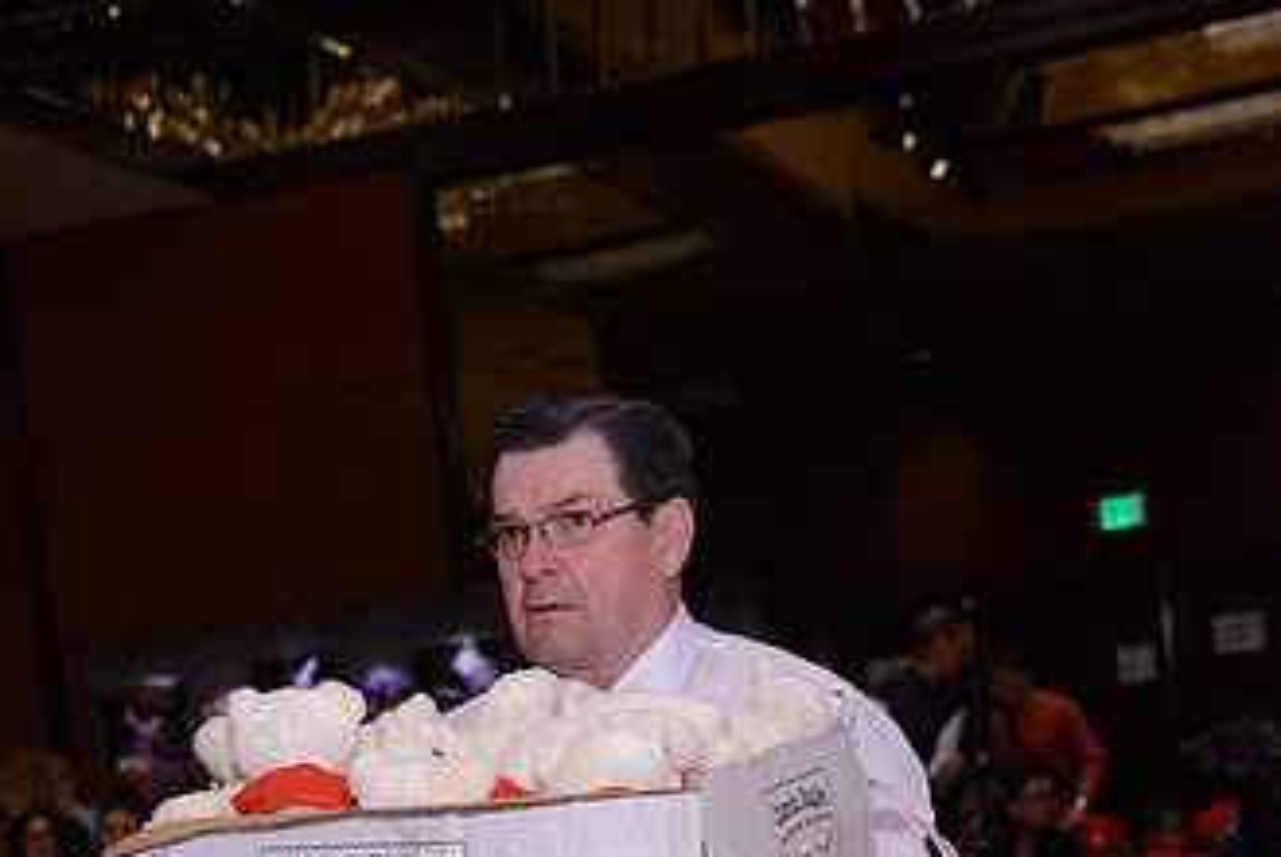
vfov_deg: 16.1
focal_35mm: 81
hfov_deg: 25.0
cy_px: 1067
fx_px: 2885
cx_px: 531
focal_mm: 46
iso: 1600
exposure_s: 1/250
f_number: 4.5
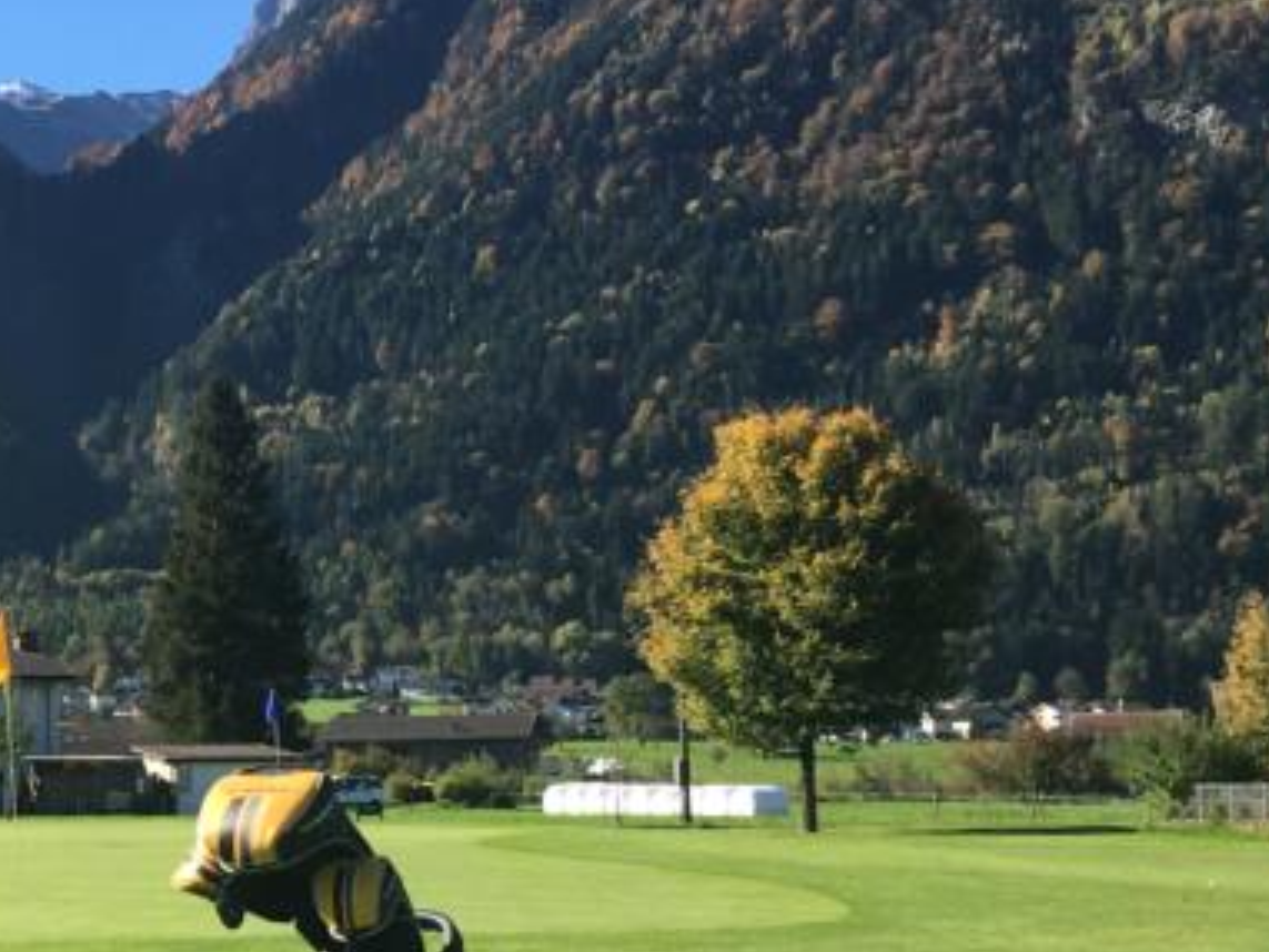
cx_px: -123
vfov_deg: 18.8
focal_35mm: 78
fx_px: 2860
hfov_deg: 23.5
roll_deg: +0.7
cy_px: 662
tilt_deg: +3.9
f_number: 2.2
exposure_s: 1/927
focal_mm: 4.15
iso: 25
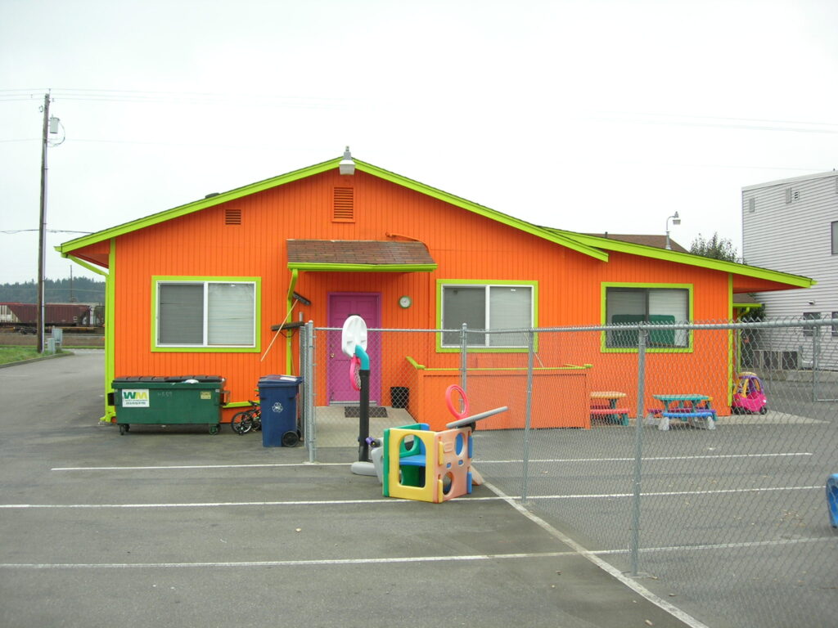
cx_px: 419
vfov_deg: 37.7
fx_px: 920
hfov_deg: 49.0
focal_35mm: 38
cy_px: 314
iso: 64
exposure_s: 1/93.5
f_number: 2.8
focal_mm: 7.8
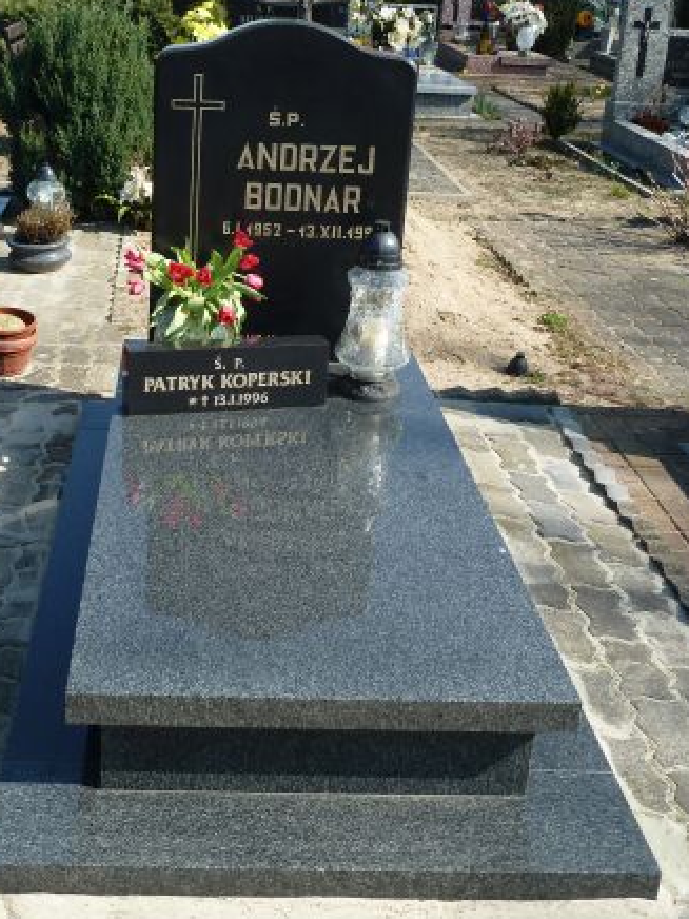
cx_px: 206
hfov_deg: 30.5
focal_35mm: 47
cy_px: 449
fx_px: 1247
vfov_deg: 40.4
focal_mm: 5.3
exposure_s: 1/320
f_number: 4
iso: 80
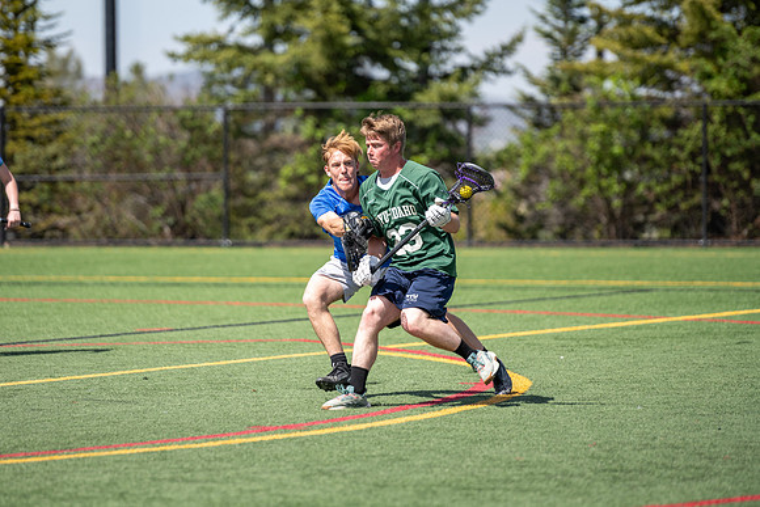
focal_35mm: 222
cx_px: 338
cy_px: 238
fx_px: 4691
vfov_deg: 6.2
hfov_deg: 9.3
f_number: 2.8
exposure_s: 1/2000
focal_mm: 200
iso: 80
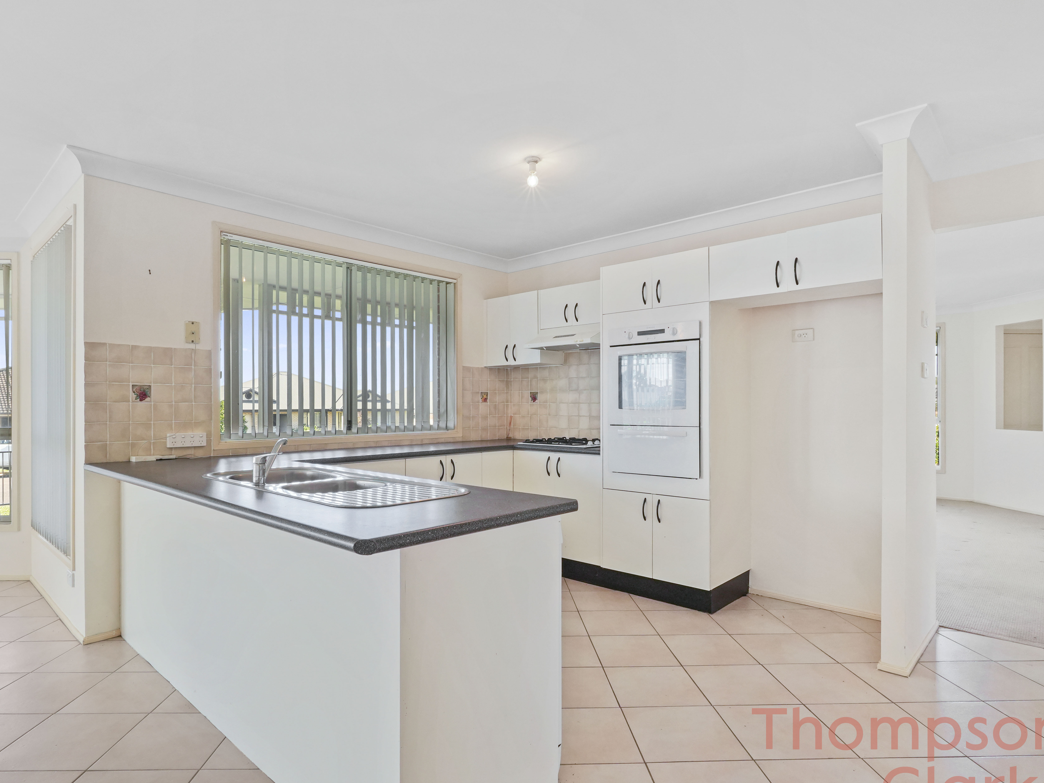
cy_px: 416
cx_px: 504
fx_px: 591
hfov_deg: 82.9
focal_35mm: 20
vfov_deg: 67.0
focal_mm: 11
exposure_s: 1/30
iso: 1600
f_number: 9
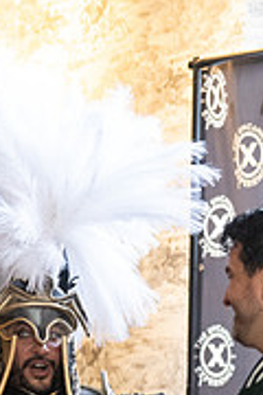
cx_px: 37
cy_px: 439
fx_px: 2246
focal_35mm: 205
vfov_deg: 9.9
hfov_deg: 6.7
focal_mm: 55
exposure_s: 1/250
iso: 4000
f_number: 2.2
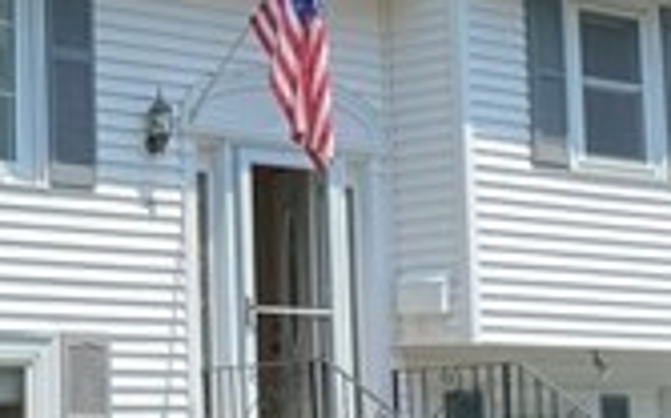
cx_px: 52
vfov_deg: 10.3
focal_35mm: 127
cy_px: 193
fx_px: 2320
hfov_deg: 16.2
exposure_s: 1/1961
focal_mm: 4.25
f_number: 1.8
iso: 32
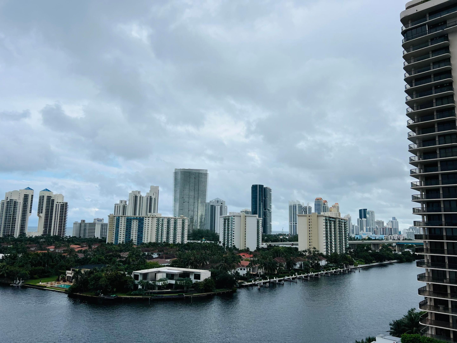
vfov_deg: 53.1
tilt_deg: +8.6
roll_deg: -1.1
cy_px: 172
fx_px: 343
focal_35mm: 26
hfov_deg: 67.3
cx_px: 228
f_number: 1.5
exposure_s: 1/5882
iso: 50
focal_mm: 5.7
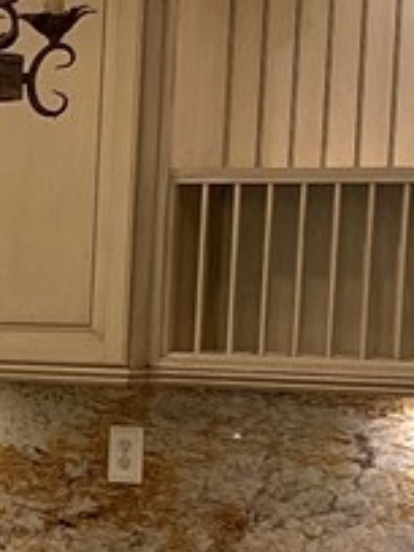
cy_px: 649
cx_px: -806
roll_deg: -1.1
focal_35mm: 204
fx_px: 3253
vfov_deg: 9.6
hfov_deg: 6.6
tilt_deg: -7.7
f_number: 1.8
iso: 80
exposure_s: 1/60
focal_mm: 4.25
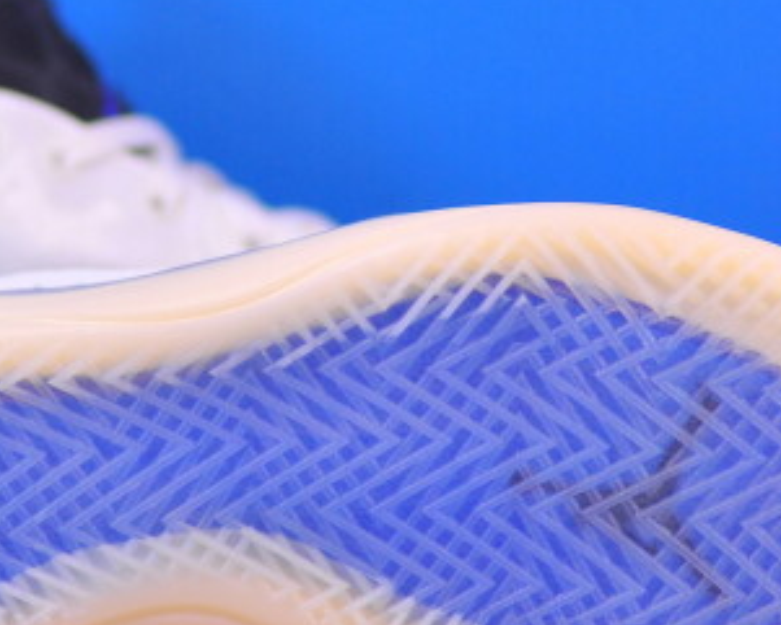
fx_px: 4324
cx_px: 283
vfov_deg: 8.3
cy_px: 198
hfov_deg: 10.3
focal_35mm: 187
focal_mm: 50
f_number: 2.2
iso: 250
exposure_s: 1/320
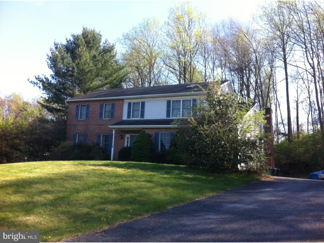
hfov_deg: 52.6
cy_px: 122
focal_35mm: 35
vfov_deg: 40.7
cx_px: 162
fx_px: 328
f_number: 2.8
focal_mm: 3.85
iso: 80
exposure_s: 1/359
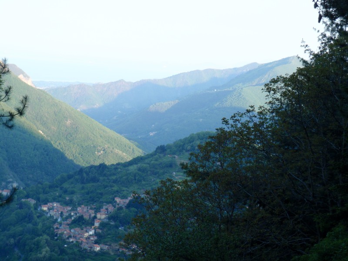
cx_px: 174
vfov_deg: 14.5
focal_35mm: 102
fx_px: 1025
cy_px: 130
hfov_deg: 19.3
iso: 100
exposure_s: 1/60
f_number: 5.1
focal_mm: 18.2
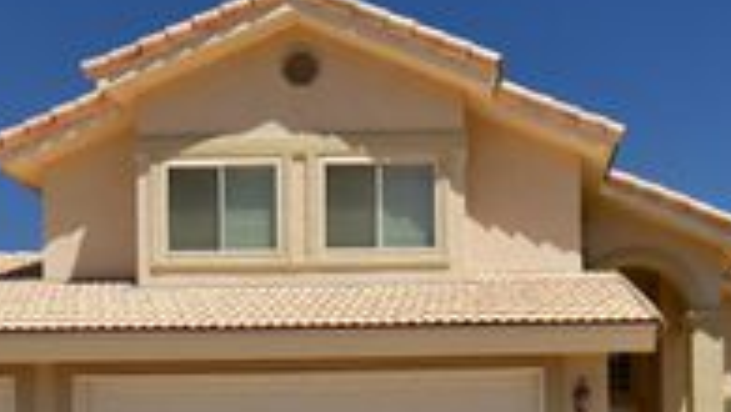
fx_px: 834
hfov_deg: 46.9
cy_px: 451
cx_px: 457
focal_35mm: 43
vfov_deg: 25.7
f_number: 11
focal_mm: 16
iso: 800
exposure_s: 1/4000
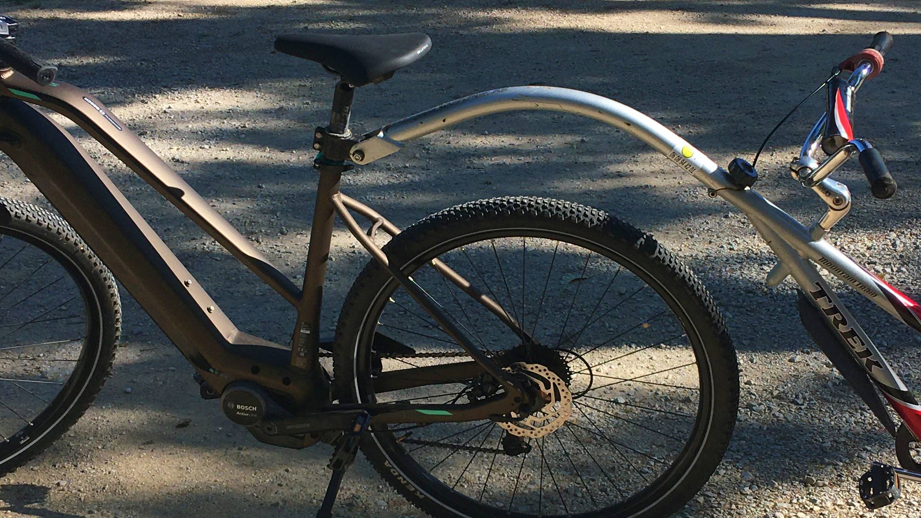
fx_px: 1563
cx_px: 476
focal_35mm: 64
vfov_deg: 18.8
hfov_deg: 32.8
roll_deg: -0.5
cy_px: 311
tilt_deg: -22.6
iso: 25
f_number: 2.2
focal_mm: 4.15
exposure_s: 1/999
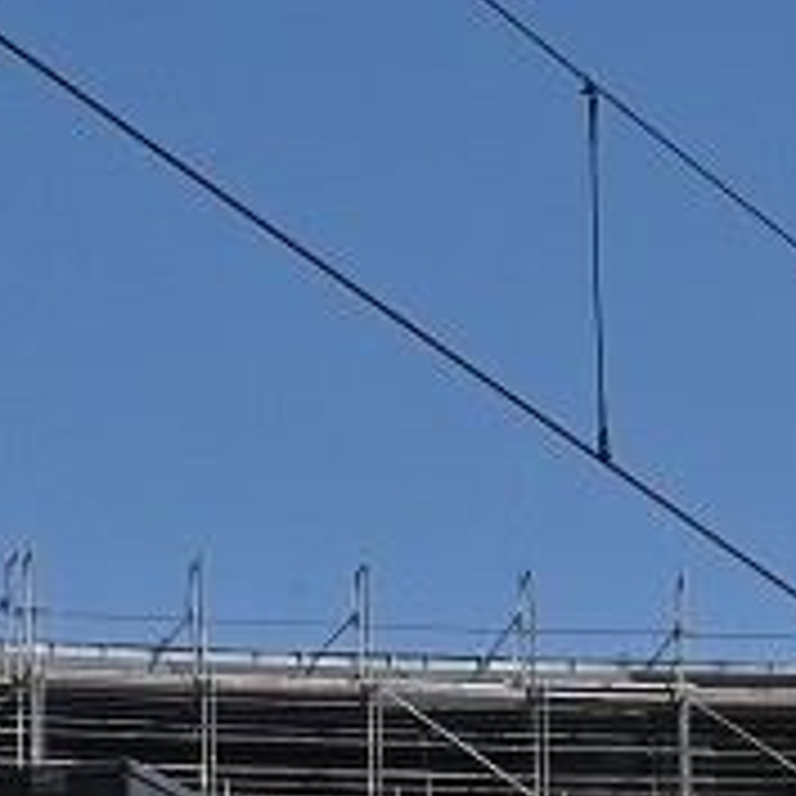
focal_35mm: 276
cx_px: 468
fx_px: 7180
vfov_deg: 6.2
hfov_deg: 6.3
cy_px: 1435
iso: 400
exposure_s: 1/500
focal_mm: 48
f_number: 20
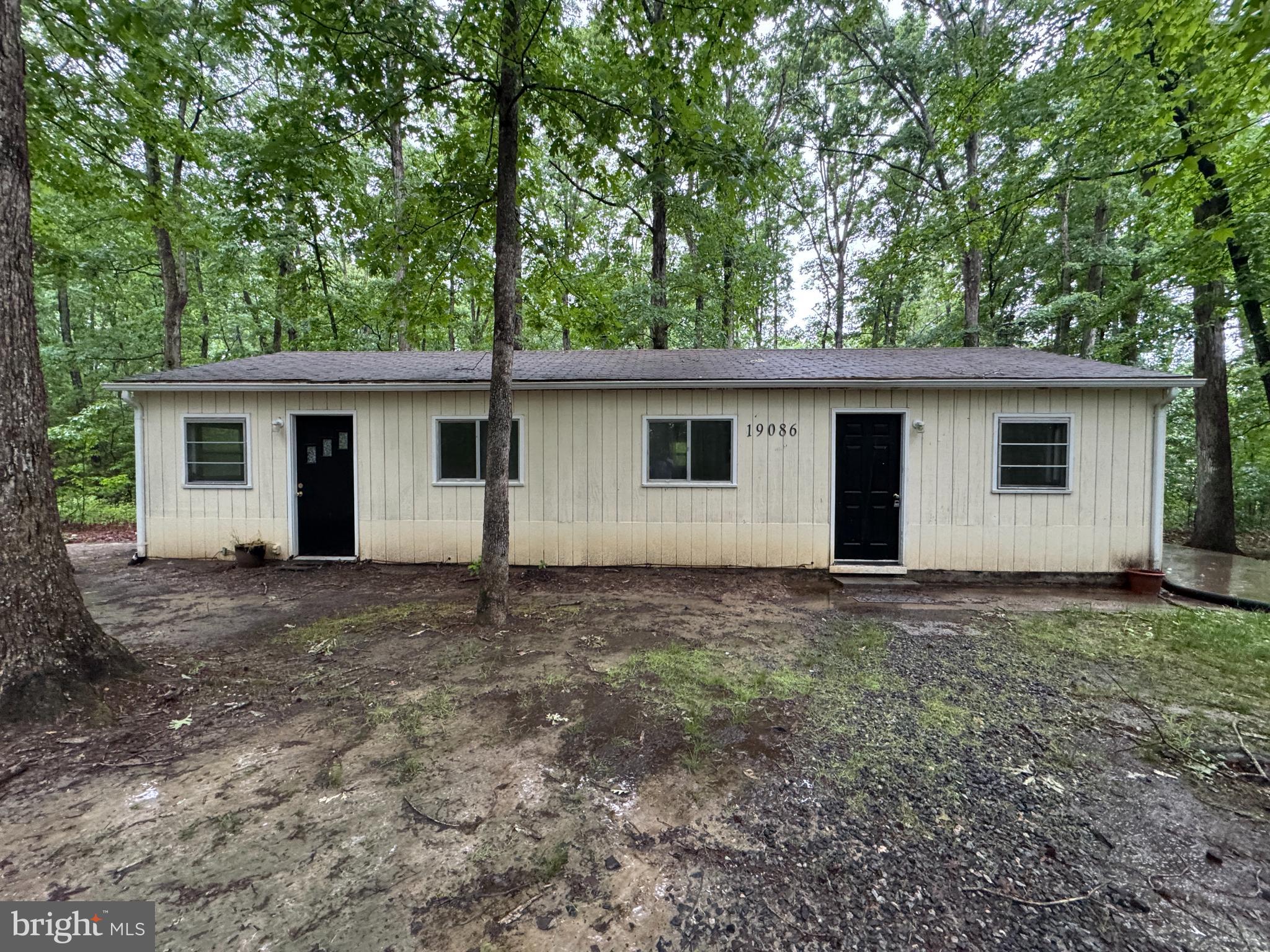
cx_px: 635
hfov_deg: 102.1
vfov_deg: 85.7
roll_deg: +0.3
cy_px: 476
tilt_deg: -2.9
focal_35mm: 14
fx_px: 514
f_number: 2.2
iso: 400
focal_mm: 2.22
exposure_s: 1/60
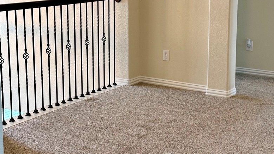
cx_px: 106
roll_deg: +0.5
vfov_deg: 17.5
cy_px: 54
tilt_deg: -10.2
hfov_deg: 30.5
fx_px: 501
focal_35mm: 69
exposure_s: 1/120
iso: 160
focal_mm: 6.76
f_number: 1.78
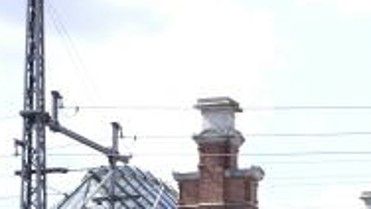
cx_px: 235
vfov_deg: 5.3
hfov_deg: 9.5
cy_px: 352
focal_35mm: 226
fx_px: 2221
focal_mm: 45
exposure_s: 1/125
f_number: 8
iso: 100
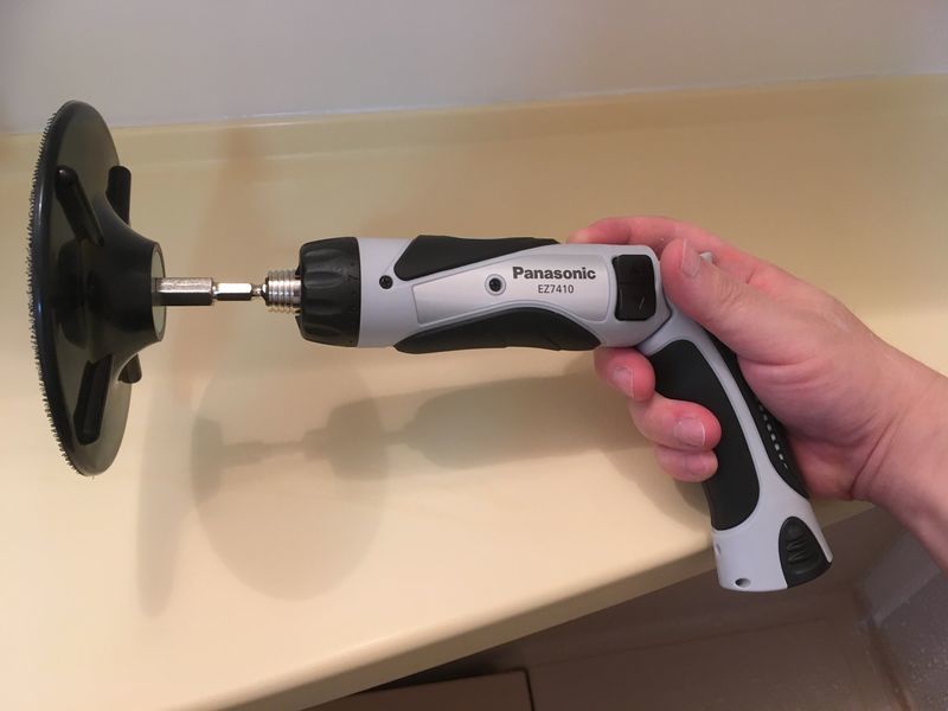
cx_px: 474
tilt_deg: -52.3
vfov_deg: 48.2
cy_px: 356
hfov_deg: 61.7
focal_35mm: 29
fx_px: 794
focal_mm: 4.15
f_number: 2.2
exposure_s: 1/33
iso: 125
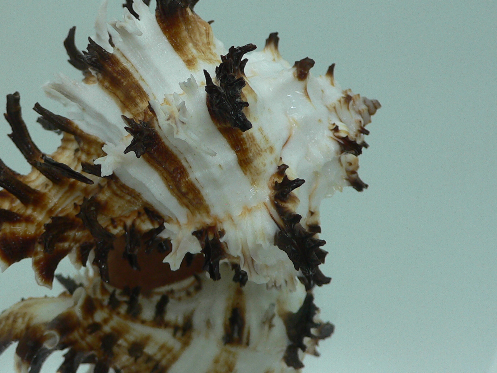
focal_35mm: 51
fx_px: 732
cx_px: 186
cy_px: 151
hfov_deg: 37.3
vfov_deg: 28.5
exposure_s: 1/60
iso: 80
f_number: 2.8
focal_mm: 4.6
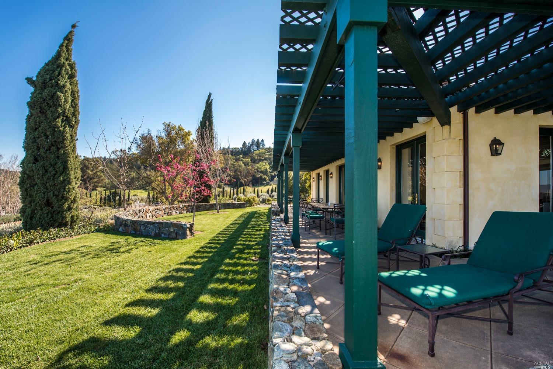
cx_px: 276
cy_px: 184
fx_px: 215
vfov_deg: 81.2
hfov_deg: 104.2
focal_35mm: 14
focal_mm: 14
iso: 250
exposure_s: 1/250
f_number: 8
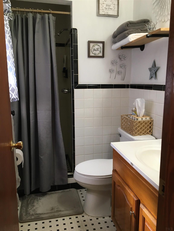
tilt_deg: -8.1
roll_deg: +0.7
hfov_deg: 48.2
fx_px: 194
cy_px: 116
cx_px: 87
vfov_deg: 61.7
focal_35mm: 29
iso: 100
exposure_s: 1/30
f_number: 2.2
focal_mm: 4.15
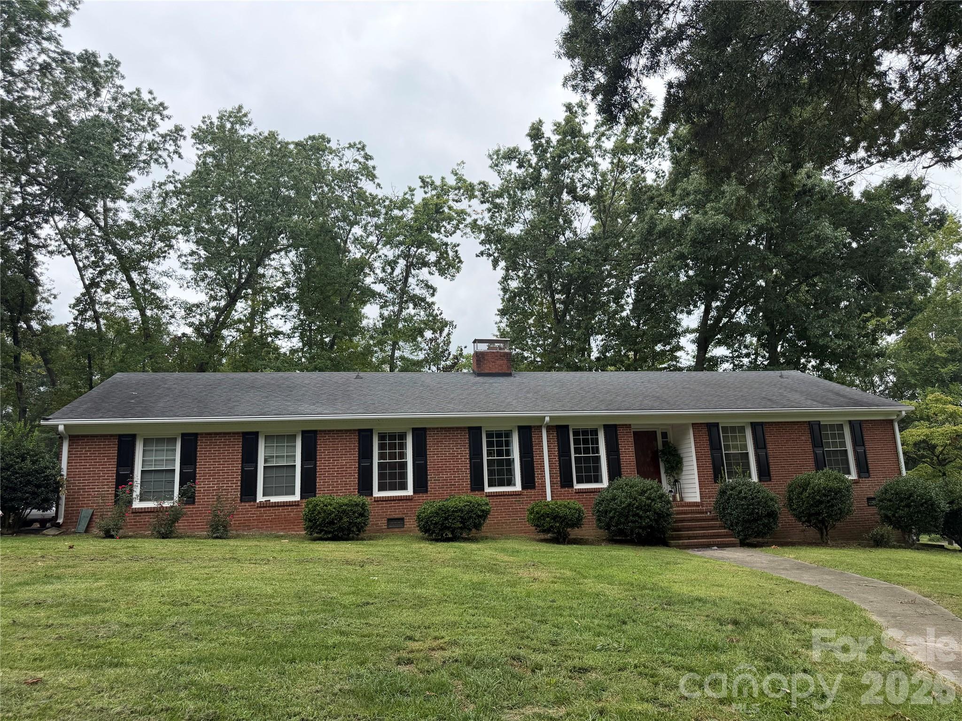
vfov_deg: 56.8
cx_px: 481
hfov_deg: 71.6
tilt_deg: +12.1
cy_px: 360
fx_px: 667
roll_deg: +3.2
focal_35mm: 24
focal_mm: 6.76
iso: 100
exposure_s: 1/2053
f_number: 1.78
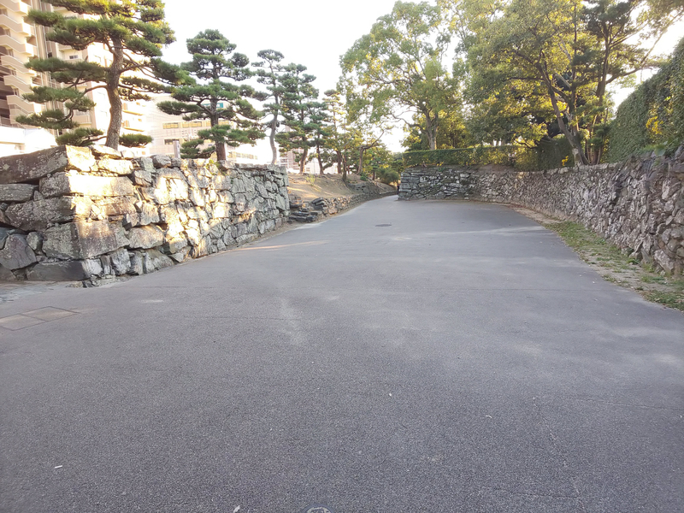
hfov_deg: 81.7
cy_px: 256
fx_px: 395
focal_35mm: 20
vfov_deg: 66.0
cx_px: 342
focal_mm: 3.45
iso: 57
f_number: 1.94
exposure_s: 1/100
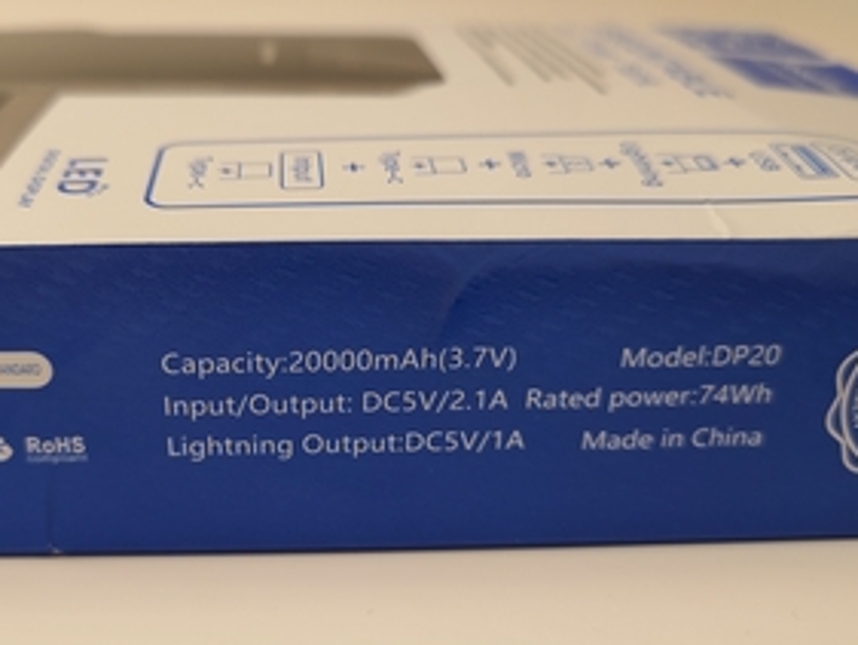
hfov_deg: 49.6
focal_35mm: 37
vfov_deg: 38.6
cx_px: 324
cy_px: 379
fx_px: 917
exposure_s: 1/50
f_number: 1.8
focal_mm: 5.4
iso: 40
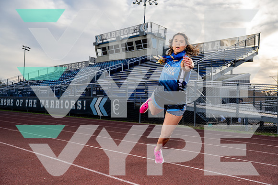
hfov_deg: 53.1
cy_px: 92
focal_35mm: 36
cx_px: 139
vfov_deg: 36.9
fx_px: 278
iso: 100
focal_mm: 36
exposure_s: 1/250
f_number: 4
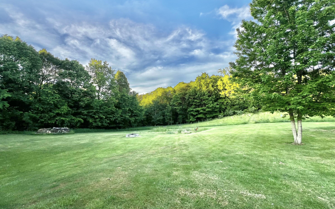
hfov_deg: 105.3
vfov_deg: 78.6
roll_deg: +1.1
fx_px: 128
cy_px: 100
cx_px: 166
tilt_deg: +5.2
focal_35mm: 14
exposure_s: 1/449
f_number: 1.8
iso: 32
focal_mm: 1.57
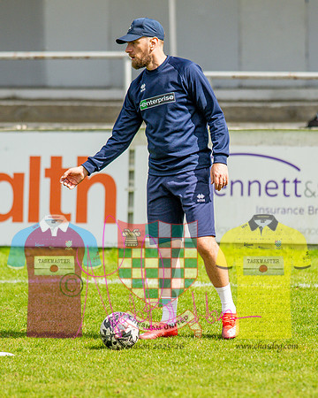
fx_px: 4153
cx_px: 212
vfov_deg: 5.5
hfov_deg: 4.4
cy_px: 223
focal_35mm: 353
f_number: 1.8
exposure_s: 1/8000
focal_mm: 135
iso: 200
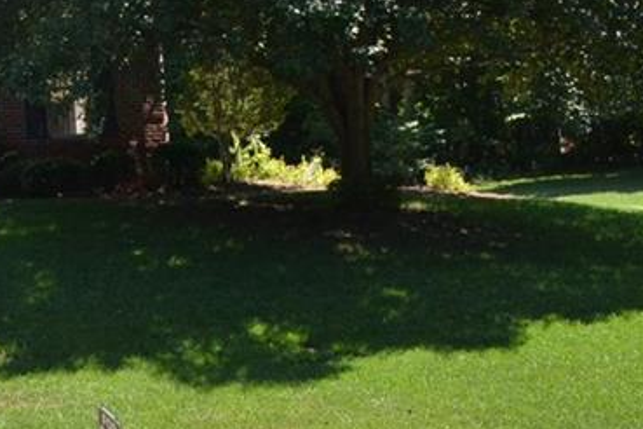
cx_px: -188
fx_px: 1339
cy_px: 26
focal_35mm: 75
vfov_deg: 17.8
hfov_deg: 23.8
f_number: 10
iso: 800
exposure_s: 1/320
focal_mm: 18
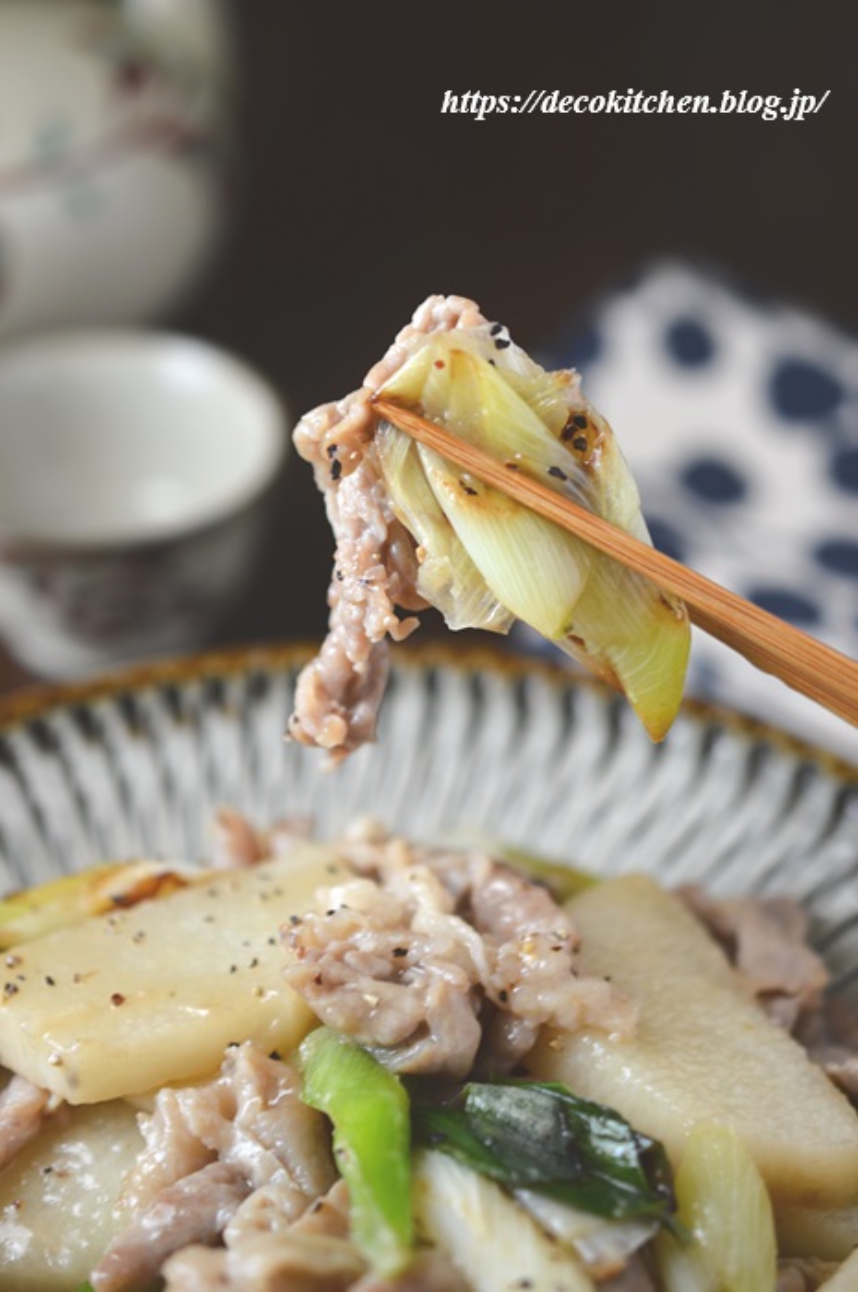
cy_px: 646
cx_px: 429
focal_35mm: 60
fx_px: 2150
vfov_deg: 33.4
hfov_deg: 22.6
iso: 100
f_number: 3
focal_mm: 40
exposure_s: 1/13
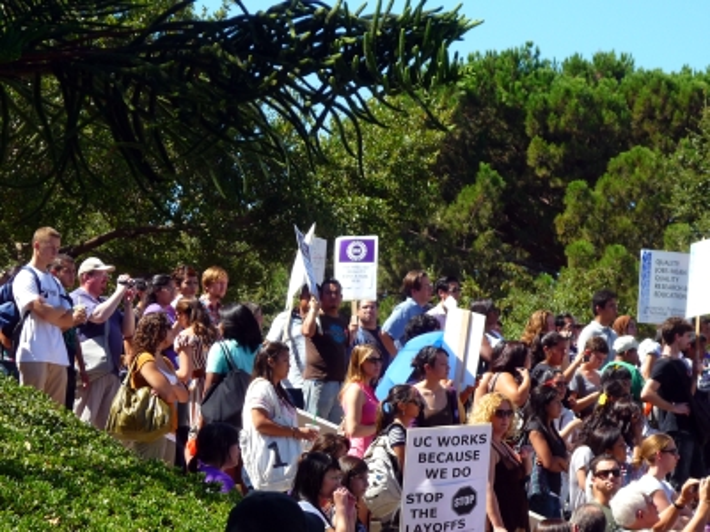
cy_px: 266
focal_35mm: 127
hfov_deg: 15.5
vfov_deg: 11.7
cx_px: 355
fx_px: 2605
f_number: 5.1
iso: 100
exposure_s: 1/200
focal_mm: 16.5
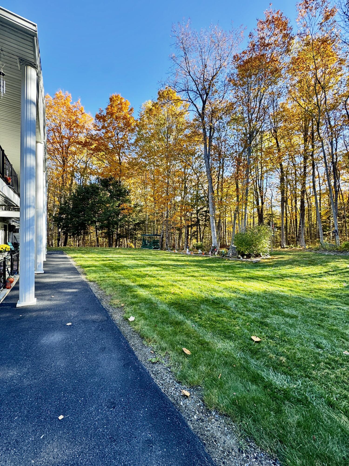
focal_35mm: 14
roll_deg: +0.2
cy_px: 233
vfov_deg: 102.1
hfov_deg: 85.7
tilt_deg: +0.5
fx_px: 188
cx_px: 174
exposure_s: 1/112
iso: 40
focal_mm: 2.22
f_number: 2.2
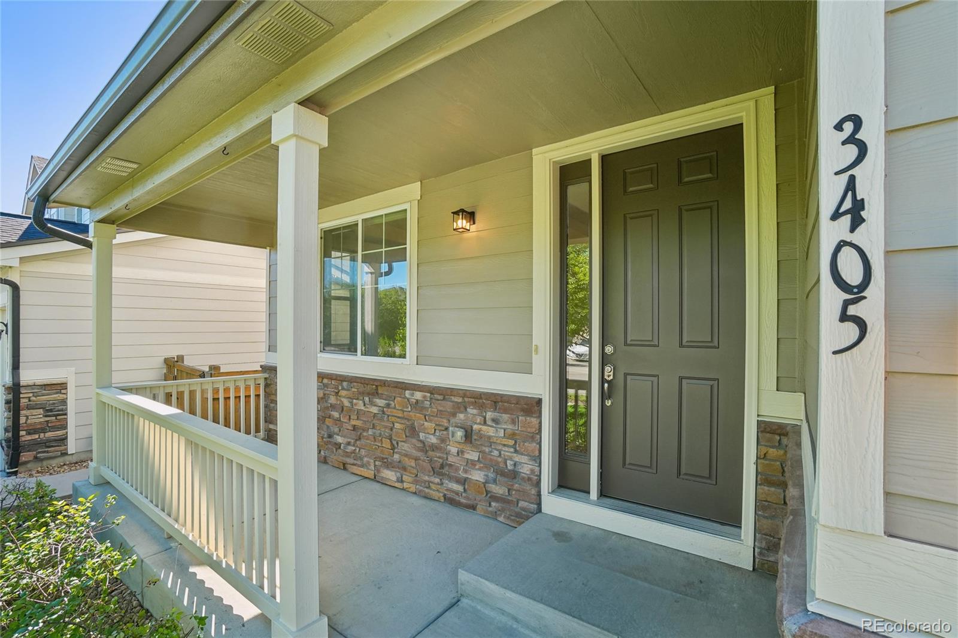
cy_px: 319
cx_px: 479
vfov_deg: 77.3
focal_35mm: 15
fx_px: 399
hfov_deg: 100.4
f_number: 8
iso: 400
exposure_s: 1/100
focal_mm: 10
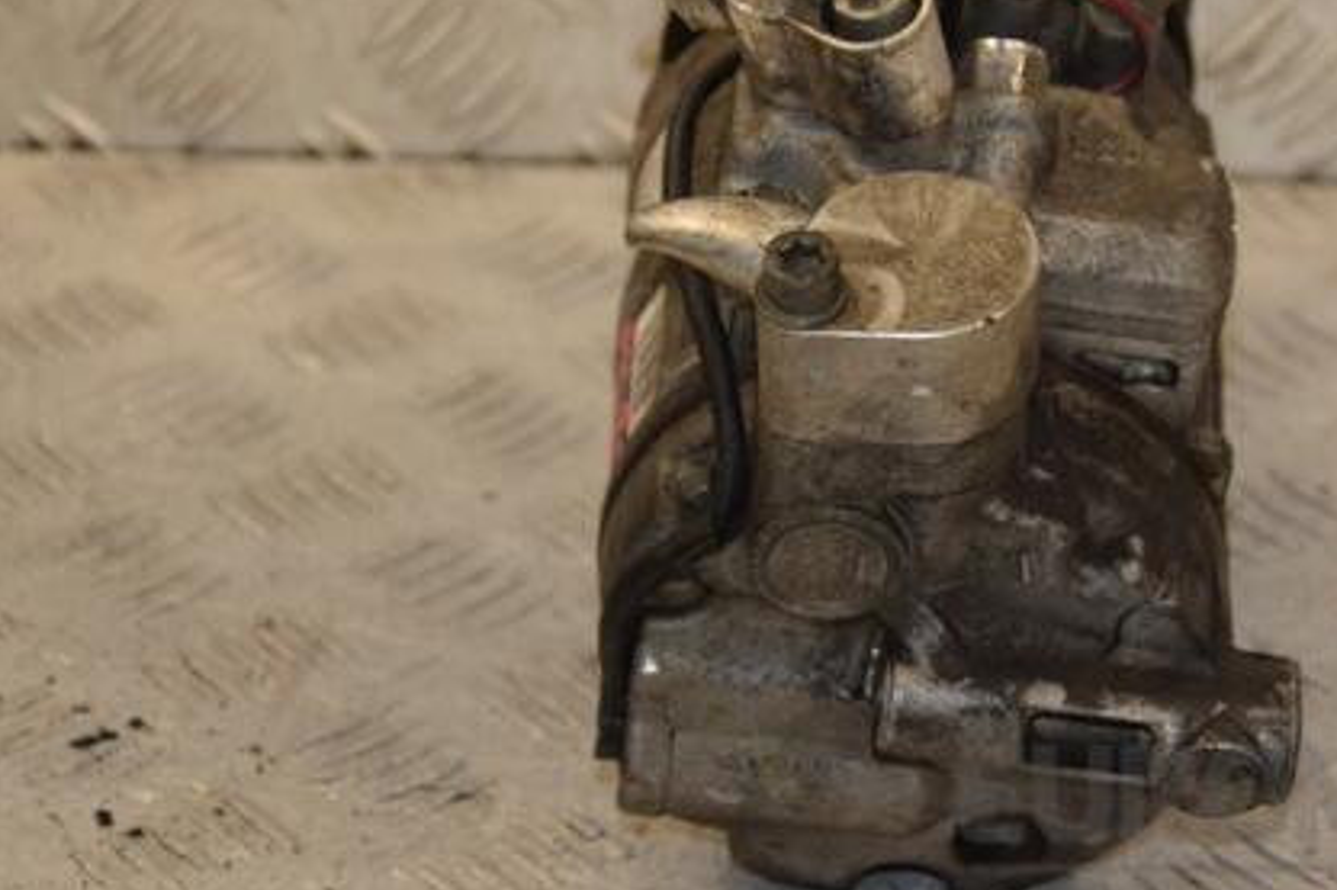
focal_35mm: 173
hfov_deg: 11.9
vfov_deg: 7.9
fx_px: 6422
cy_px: 366
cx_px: 900
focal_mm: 80
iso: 800
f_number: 5.6
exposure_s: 1/200
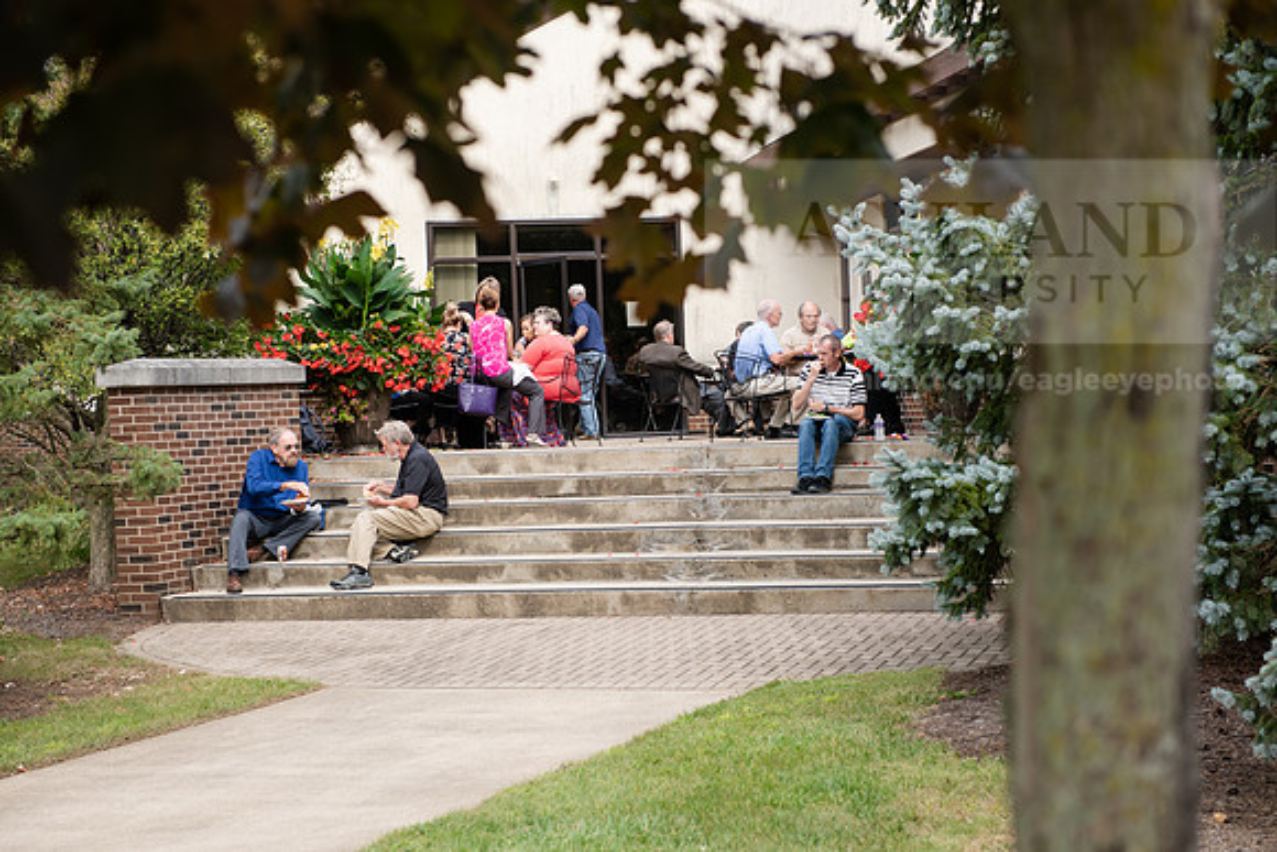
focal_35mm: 70
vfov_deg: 19.5
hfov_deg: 28.8
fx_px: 2484
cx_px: 638
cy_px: 426
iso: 125
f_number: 4.5
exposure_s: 1/400
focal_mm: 70
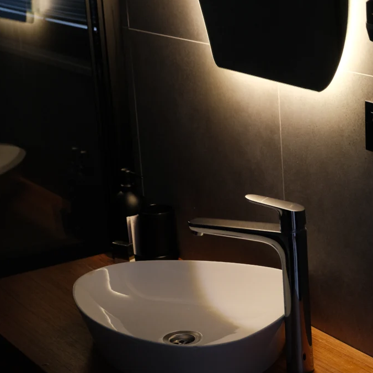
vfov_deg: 18.5
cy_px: 238
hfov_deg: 18.5
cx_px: 185
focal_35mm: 94
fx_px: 1146
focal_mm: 48.4
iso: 1600
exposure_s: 1/75
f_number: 4
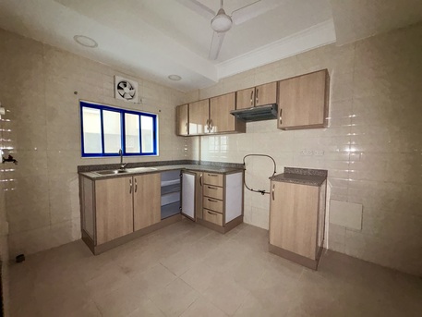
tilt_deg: -3.0
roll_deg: -0.1
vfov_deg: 85.7
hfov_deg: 102.0
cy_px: 158
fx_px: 171
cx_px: 211
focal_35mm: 14
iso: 125
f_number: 2.2
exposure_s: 1/40
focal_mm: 2.22
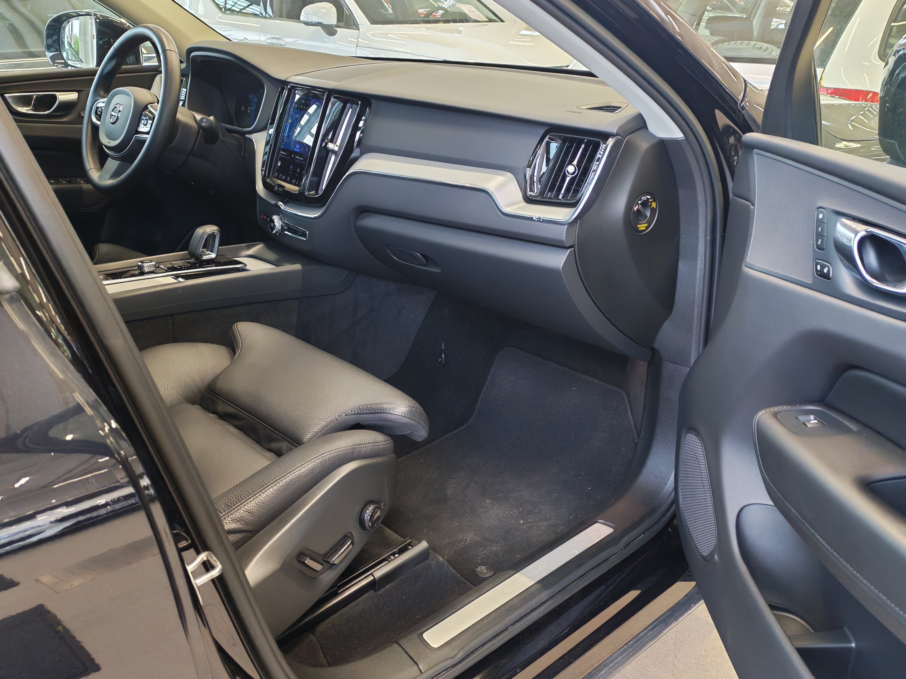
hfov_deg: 55.4
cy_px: 340
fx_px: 864
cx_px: 453
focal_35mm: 33
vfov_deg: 42.9
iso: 503
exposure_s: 1/100
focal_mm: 6.12
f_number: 1.9
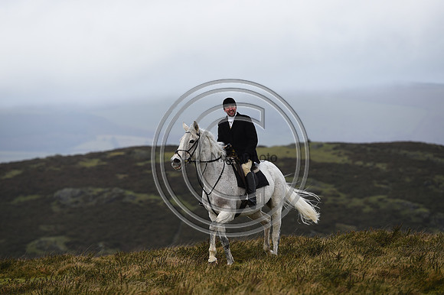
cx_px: 222
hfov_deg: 12.5
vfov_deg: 8.3
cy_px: 148
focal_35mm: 165
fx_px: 2034
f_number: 4.5
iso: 200
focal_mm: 165
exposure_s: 1/800
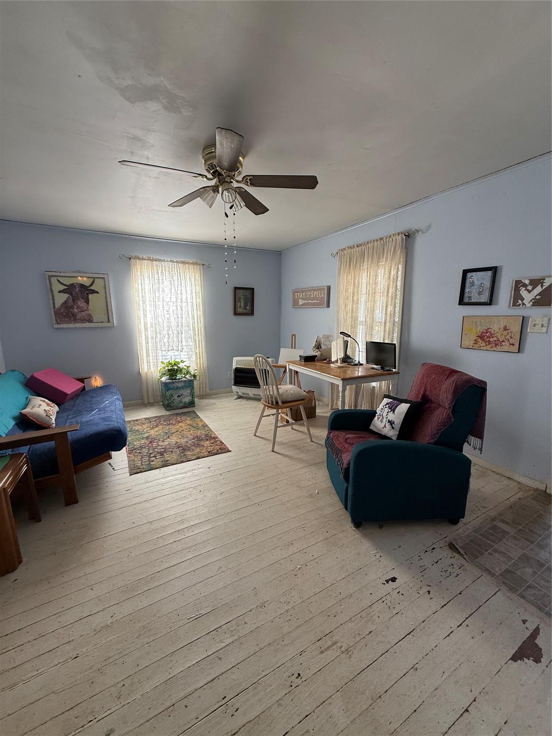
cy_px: 368
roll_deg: -0.9
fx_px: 298
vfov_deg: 102.1
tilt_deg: -9.3
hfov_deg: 85.7
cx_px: 276
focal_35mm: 14
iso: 100
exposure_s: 1/120
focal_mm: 2.22
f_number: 2.2
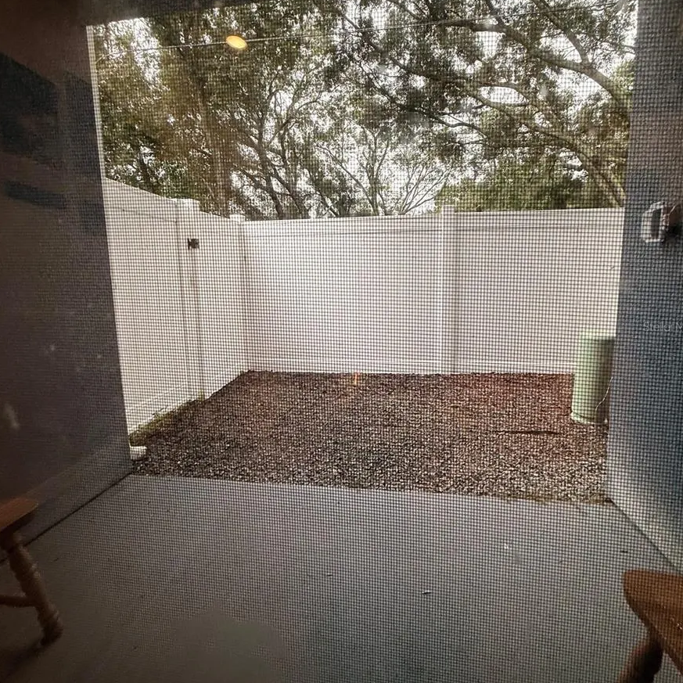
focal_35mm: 17
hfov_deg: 84.0
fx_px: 379
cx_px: 347
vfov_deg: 83.9
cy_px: 326
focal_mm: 2.22
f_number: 2.2
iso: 64
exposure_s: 1/120
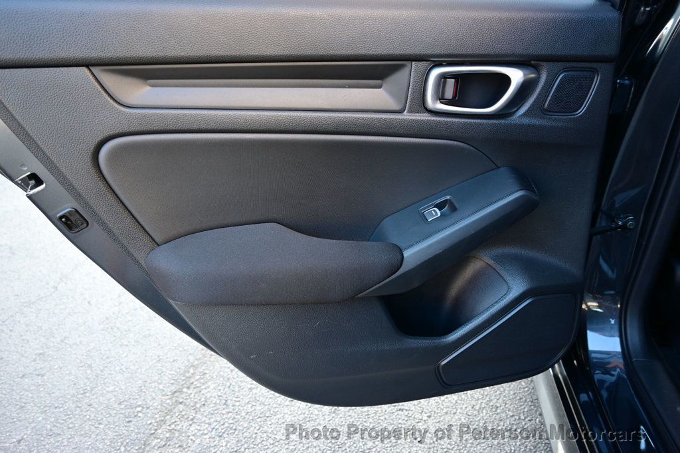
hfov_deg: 73.8
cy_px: 226
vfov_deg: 53.1
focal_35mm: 24
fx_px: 453
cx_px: 340
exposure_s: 1/25
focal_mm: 16
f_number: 3.5
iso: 110
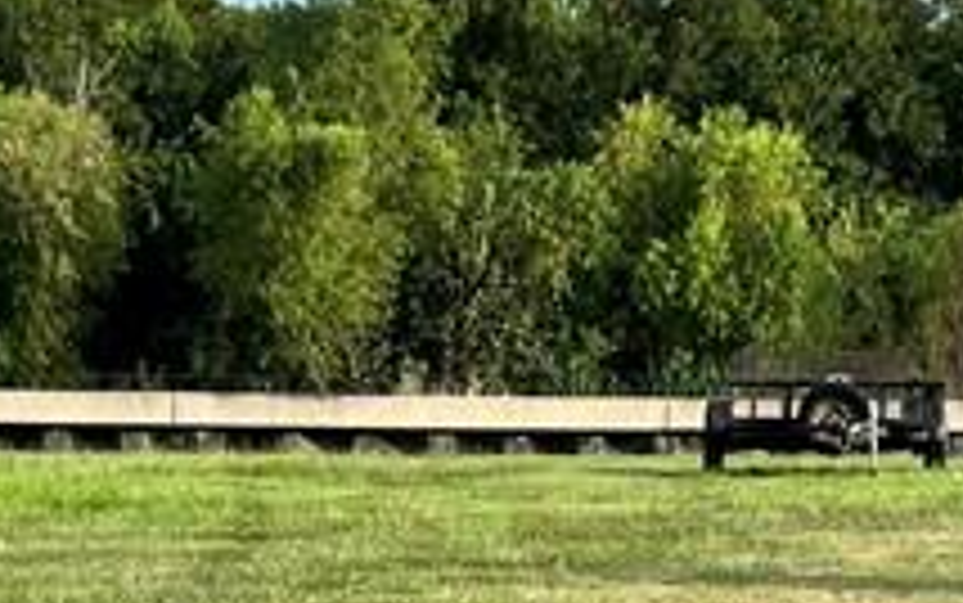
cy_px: 886
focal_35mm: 132
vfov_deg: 9.7
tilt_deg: -8.9
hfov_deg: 15.8
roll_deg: -0.5
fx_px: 3466
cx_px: 554
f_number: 1.6
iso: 50
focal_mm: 5.1
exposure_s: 1/1477
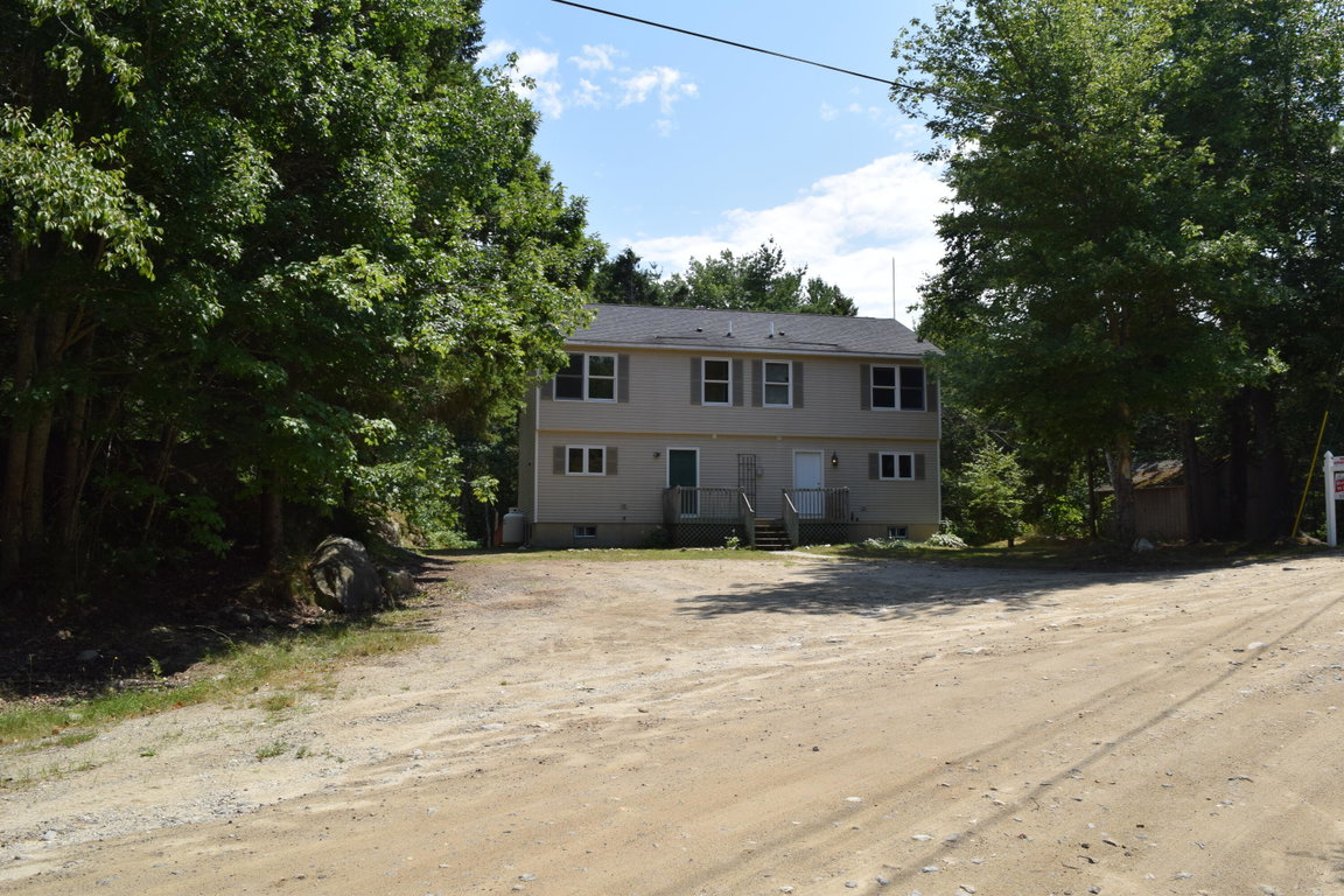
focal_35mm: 27
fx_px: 1008
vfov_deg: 47.9
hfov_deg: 67.4
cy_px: 448
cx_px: 672
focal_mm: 18
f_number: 10
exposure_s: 1/200
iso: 100
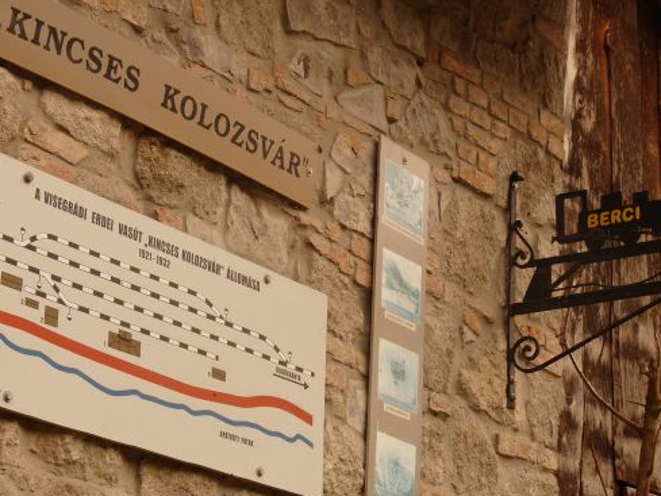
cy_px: 253
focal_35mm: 106
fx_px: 2025
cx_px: 377
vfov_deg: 14.0
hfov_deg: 18.5
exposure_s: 1/200
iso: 100
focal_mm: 14.4
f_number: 4.5
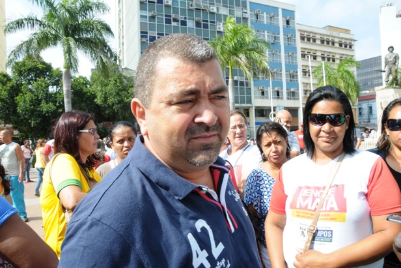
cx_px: 202
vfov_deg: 46.4
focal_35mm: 28
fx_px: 312
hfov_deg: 65.5
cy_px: 135
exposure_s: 1/200
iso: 500
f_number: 11
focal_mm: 18
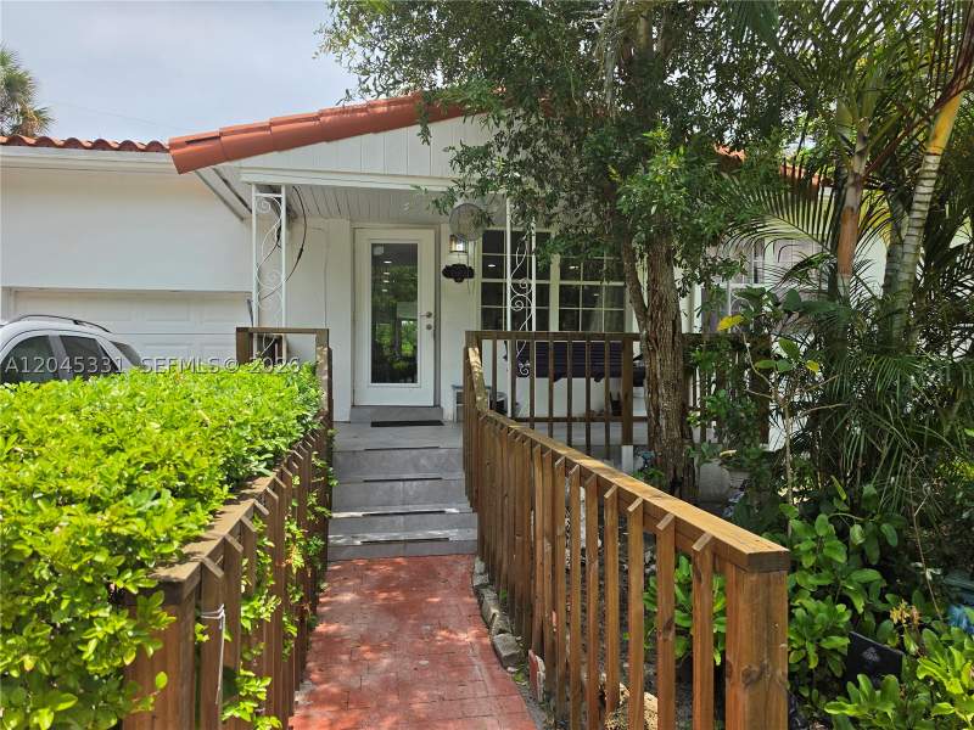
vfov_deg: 58.9
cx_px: 487
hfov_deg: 73.9
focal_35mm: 23
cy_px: 365
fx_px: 647
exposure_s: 1/7622
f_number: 1.4
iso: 64
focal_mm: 6.5
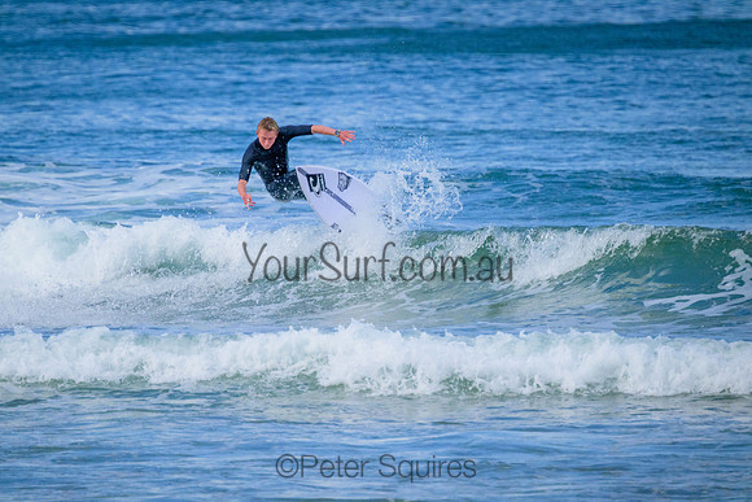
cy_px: 251
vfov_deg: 1.7
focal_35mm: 800
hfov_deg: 2.6
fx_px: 16714
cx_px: 376
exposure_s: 1/1250
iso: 3600
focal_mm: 800
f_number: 11
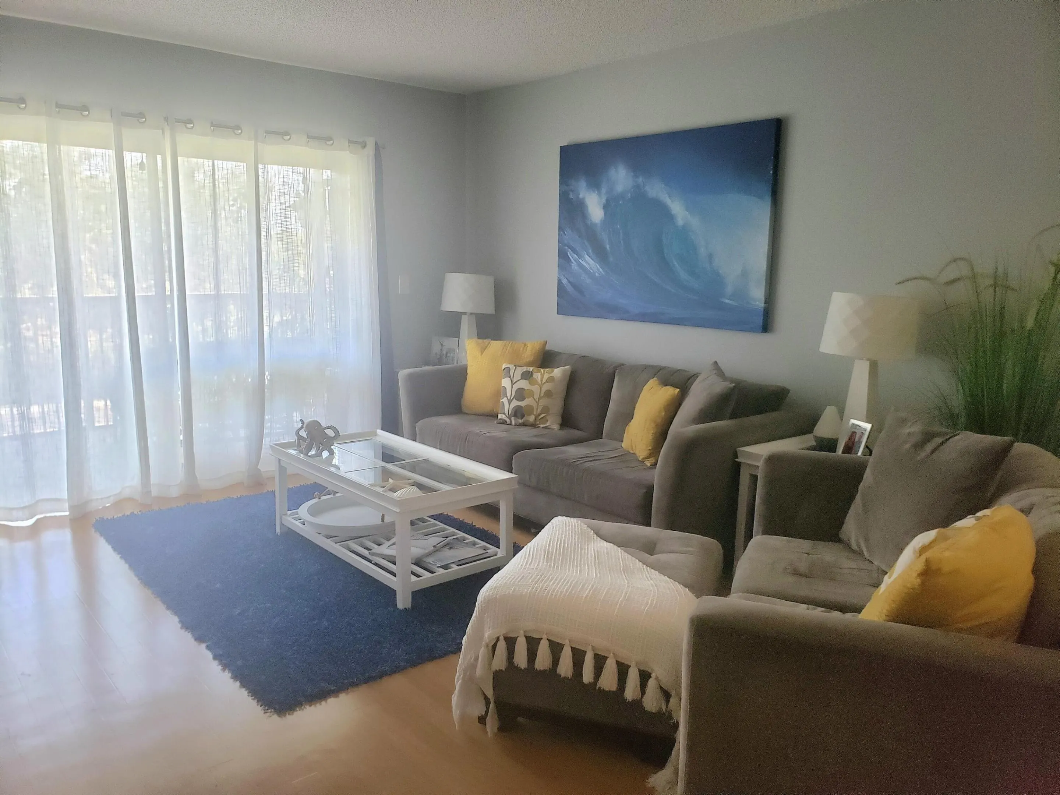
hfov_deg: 67.3
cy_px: 398
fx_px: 796
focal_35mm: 26
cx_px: 530
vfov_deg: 53.1
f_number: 2.4
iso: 320
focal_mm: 4.3
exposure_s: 1/60.2
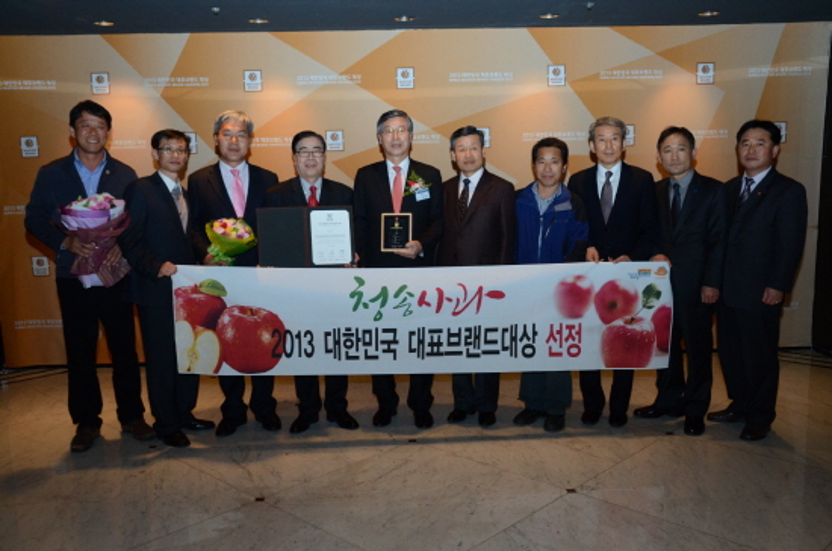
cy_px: 276
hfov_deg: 57.3
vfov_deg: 39.8
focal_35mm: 33
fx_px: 761
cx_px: 416
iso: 1600
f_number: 5.6
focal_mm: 22
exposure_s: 1/200
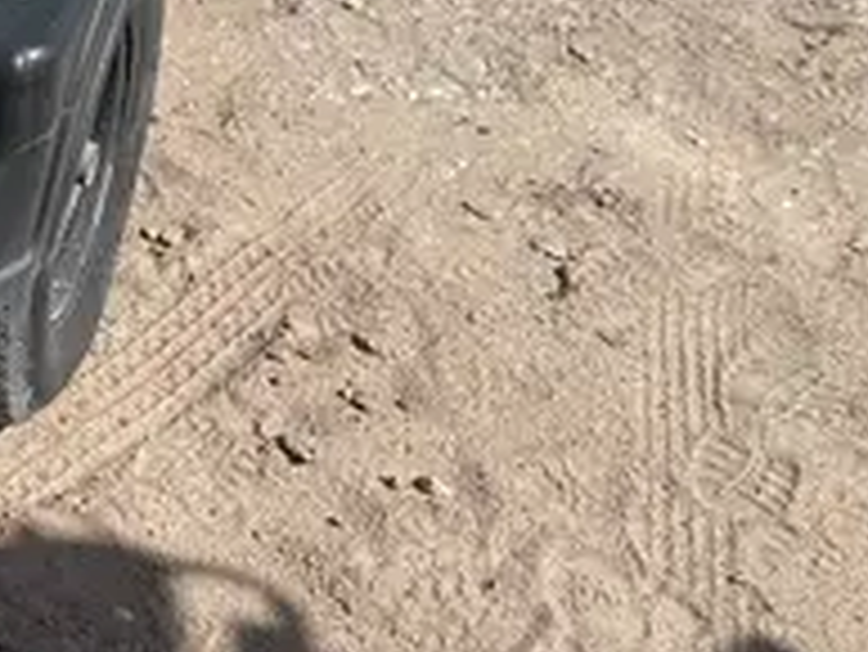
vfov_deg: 18.2
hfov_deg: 22.8
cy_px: -268
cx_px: -319
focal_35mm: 74
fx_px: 1857
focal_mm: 4.2
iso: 32
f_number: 1.6
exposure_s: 1/4831
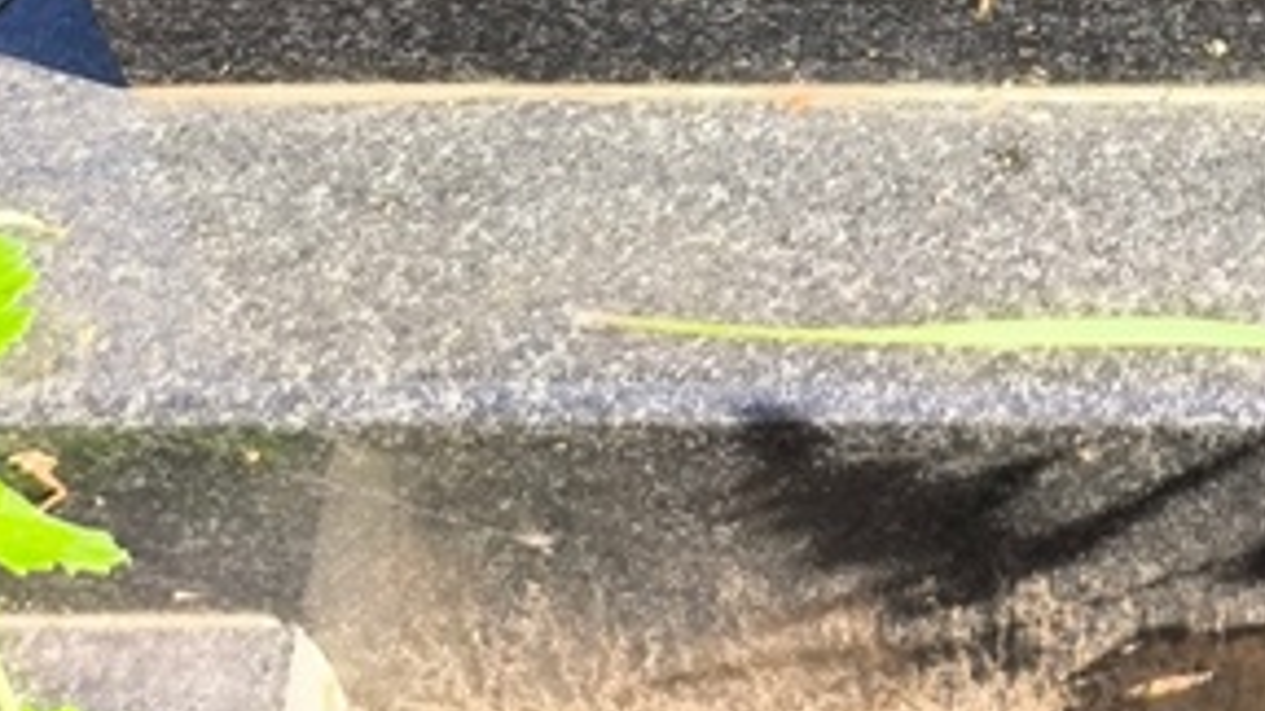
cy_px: -483
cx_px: 1566
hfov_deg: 13.8
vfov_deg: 7.8
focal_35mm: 151
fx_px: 5065
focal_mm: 4.71
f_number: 1.7
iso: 50
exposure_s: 1/306
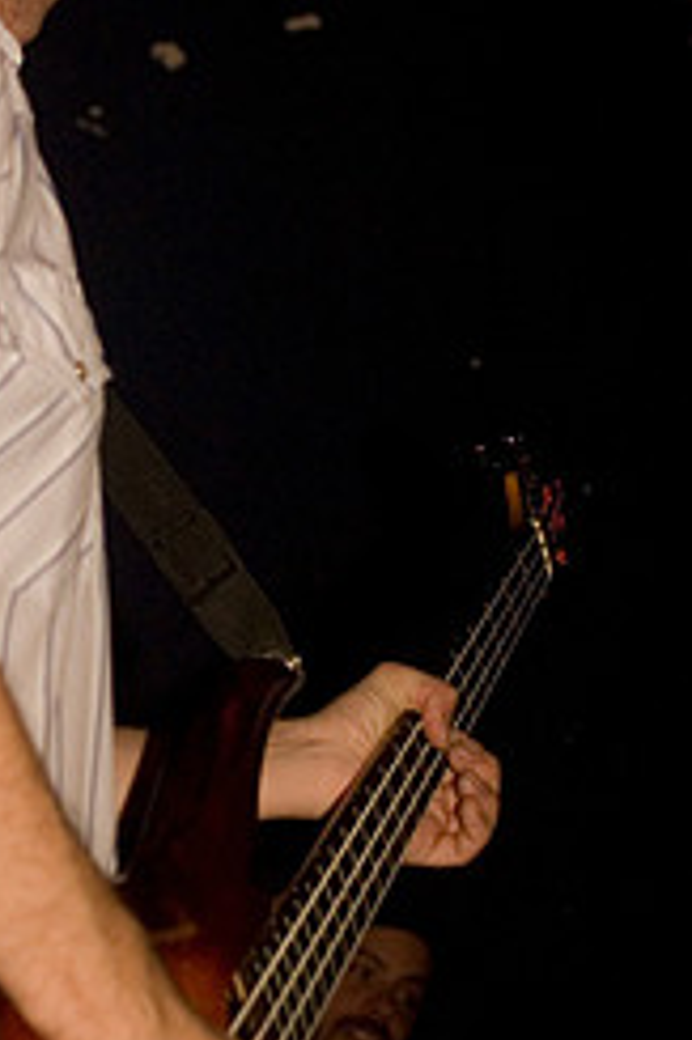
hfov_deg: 12.4
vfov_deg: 18.5
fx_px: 3176
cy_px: 306
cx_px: 134
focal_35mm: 110
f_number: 2.8
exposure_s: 1/60
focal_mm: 40
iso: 800
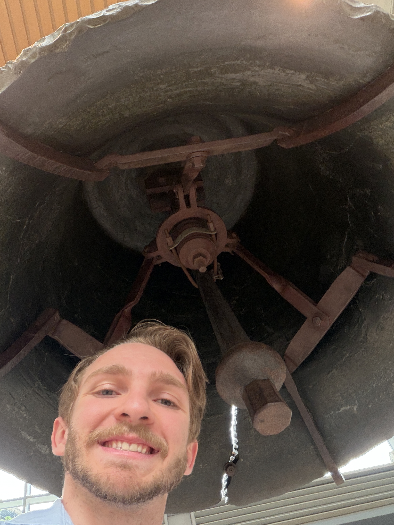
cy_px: 262
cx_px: 197
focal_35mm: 30
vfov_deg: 60.0
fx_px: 455
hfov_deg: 46.8
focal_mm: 2.71
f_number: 1.9
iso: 64
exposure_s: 1/60
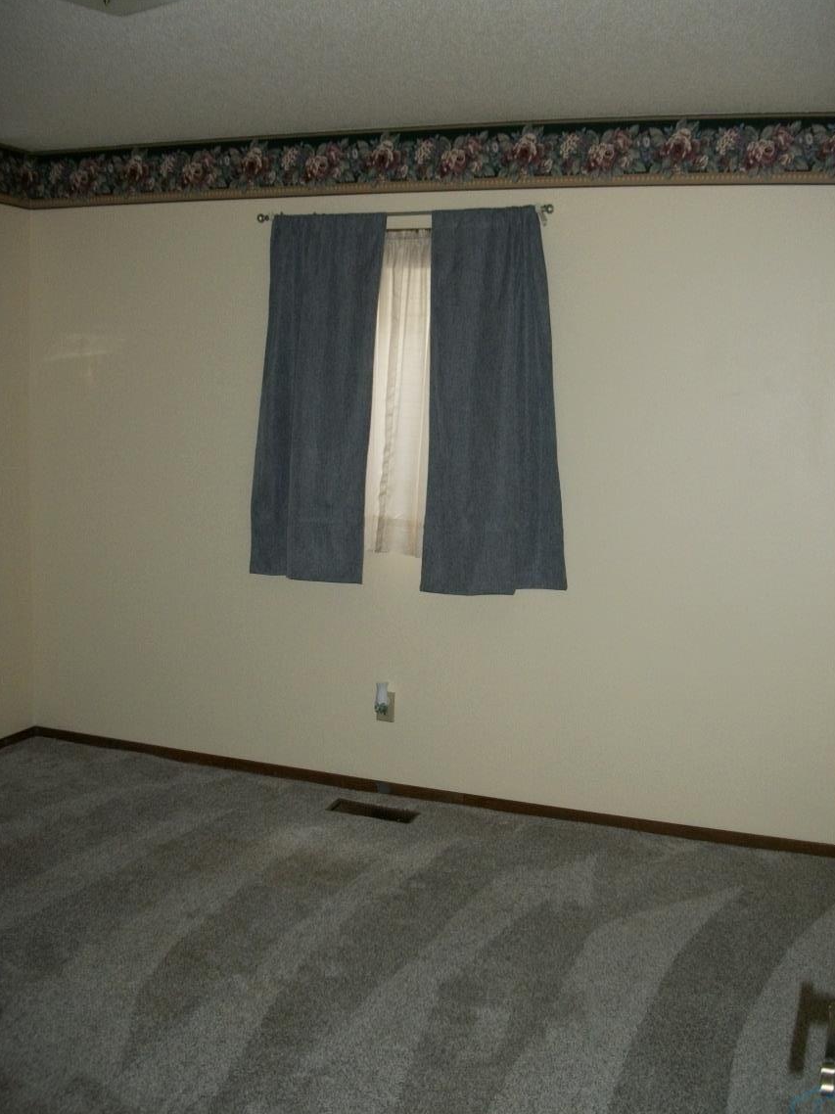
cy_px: 511
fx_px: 1158
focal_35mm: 36
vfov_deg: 51.3
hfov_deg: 39.6
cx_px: 419
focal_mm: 5.7
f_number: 2.9
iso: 160
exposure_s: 1/30
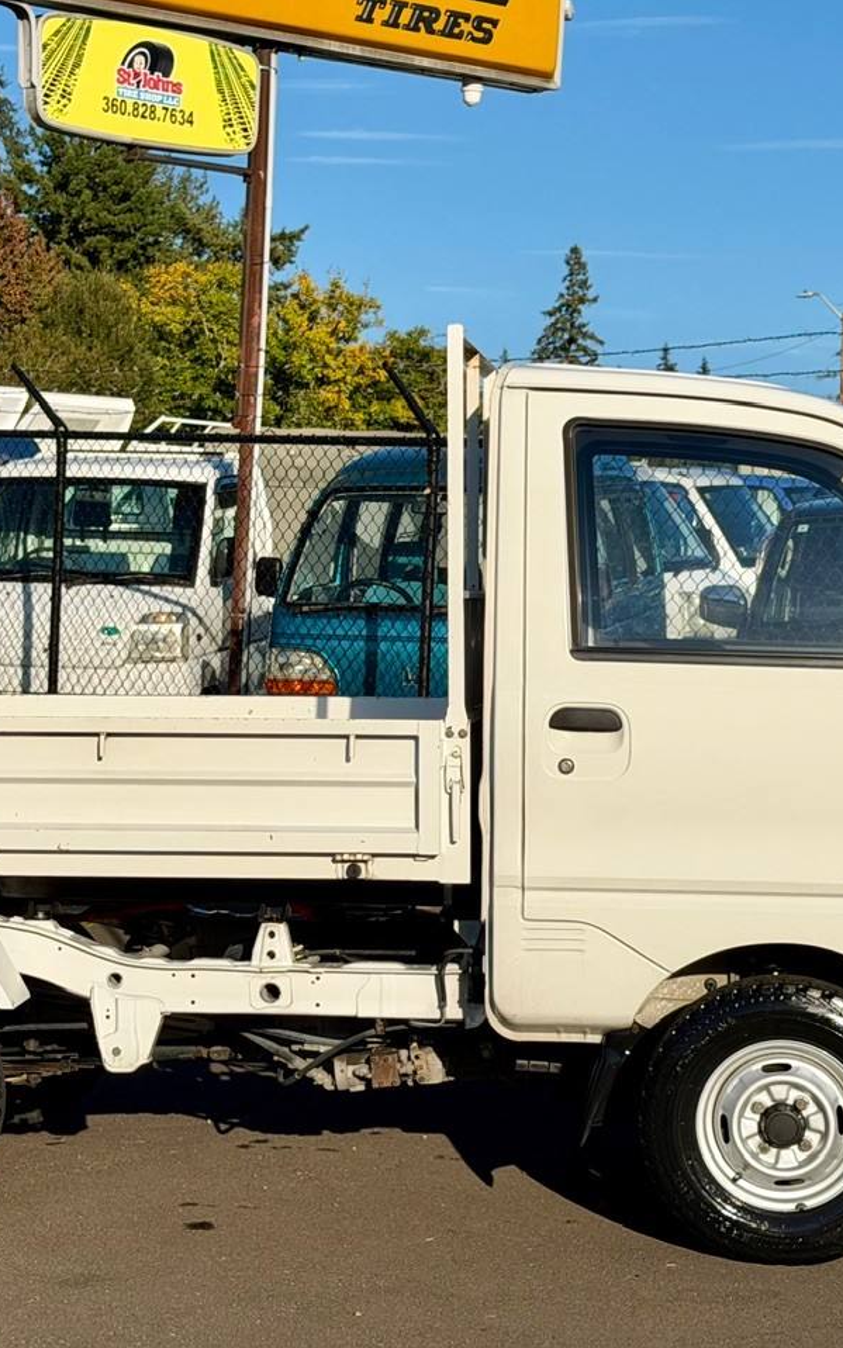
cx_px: 341
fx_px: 2499
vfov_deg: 30.2
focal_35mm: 68
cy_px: 674
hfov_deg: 19.1
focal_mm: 6.76
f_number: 1.78
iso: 80
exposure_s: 1/11364
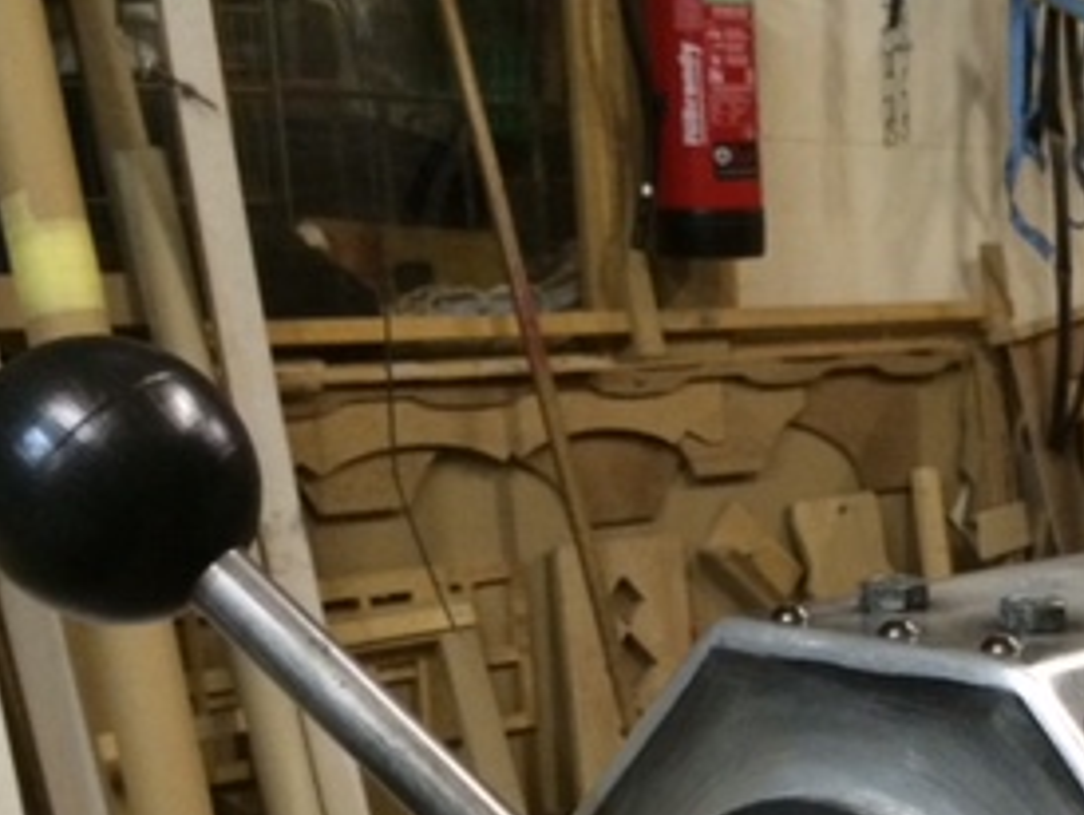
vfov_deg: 19.9
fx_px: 2194
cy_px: 942
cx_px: 1005
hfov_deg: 26.7
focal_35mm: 70
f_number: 2.2
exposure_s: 1/20
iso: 320
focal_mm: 4.12
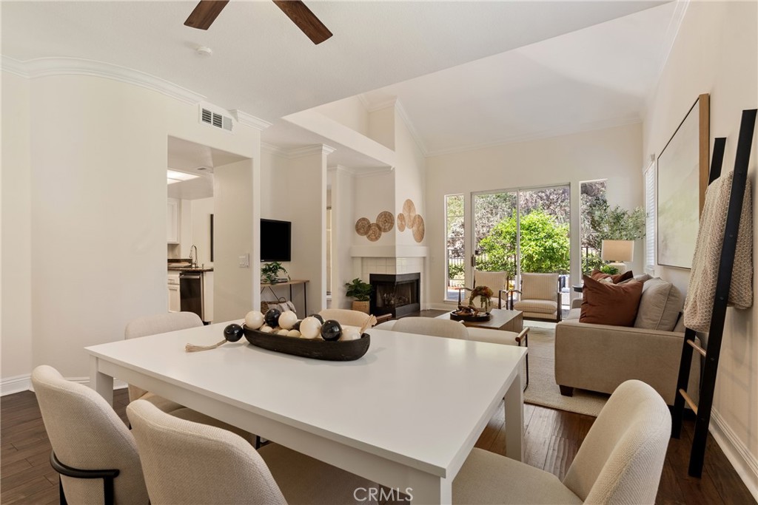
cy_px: 252
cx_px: 379
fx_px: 337
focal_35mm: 16
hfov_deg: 96.7
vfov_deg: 73.8
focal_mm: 16
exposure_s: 1/6
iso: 320
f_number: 9
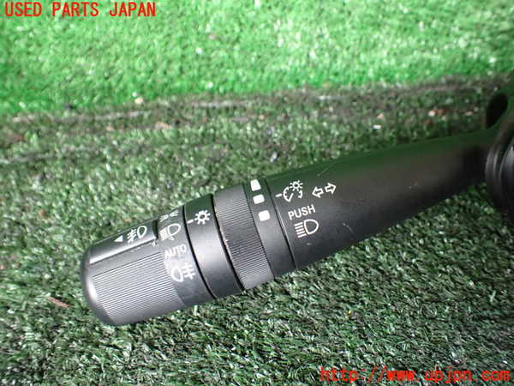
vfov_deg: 46.8
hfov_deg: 60.0
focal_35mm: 30
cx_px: 257
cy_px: 193
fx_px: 445
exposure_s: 1/40
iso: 800
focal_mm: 5.4
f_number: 2.3
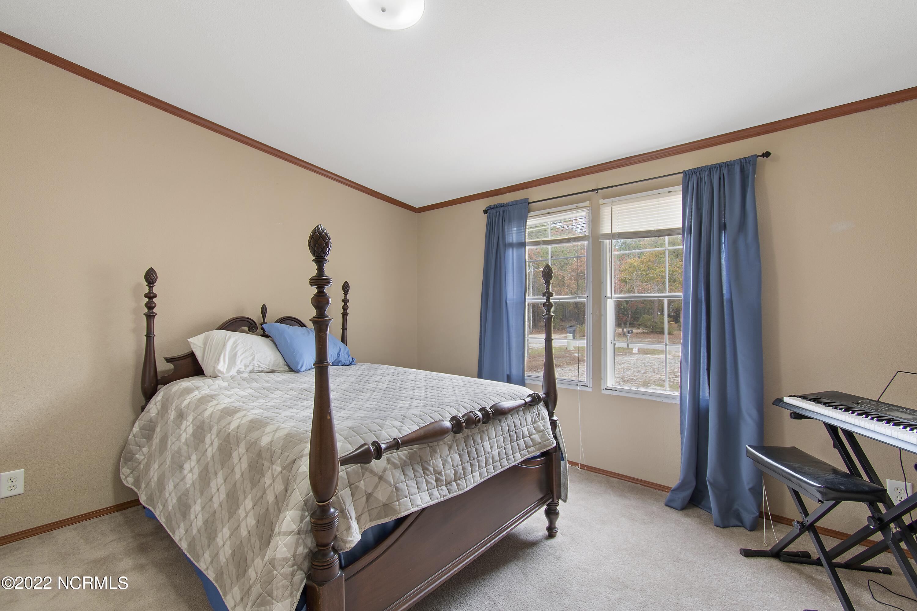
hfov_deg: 100.4
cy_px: 306
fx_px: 382
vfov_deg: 77.3
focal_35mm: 15
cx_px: 458
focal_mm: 10
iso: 100
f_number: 4.5
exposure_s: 1/3
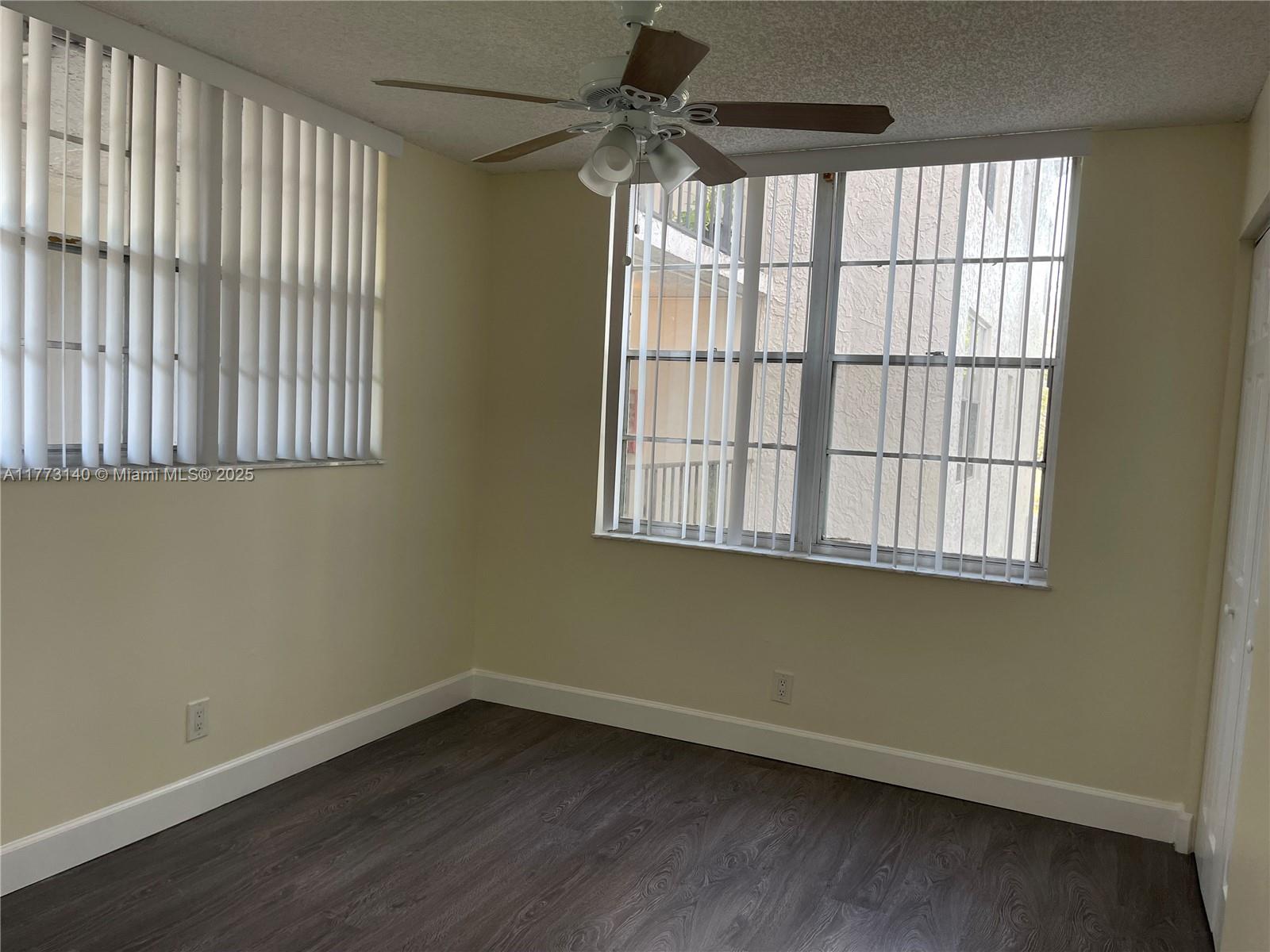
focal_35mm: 25
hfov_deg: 69.4
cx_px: 635
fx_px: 917
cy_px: 476
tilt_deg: -4.1
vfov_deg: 54.9
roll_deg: -2.8
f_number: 1.6
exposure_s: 1/121
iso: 125
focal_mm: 5.1
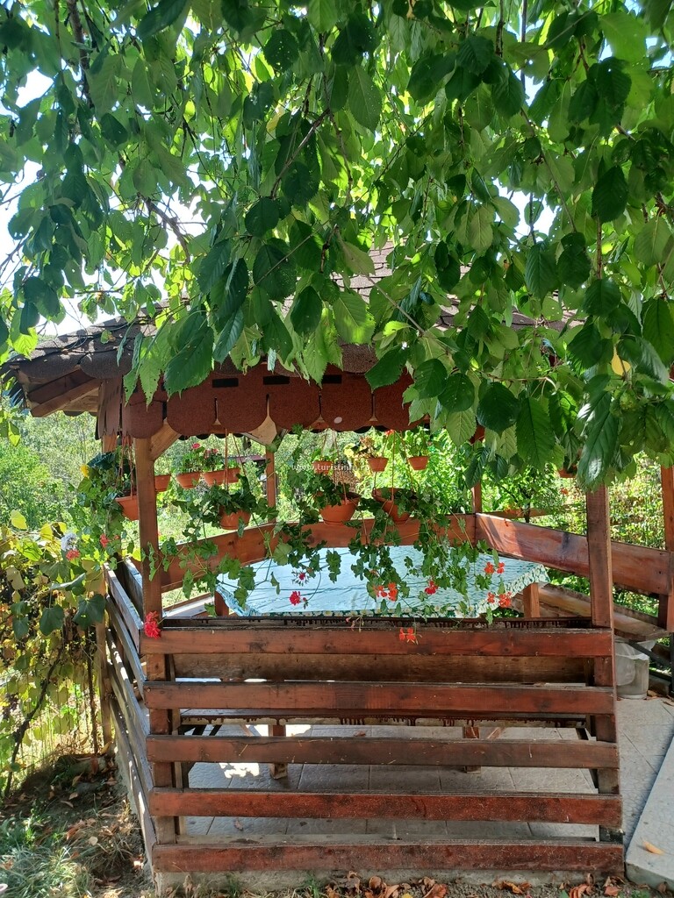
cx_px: 337
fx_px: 649
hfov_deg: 54.9
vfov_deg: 69.4
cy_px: 449
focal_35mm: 25
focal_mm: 4.6
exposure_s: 1/50
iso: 40
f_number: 1.8
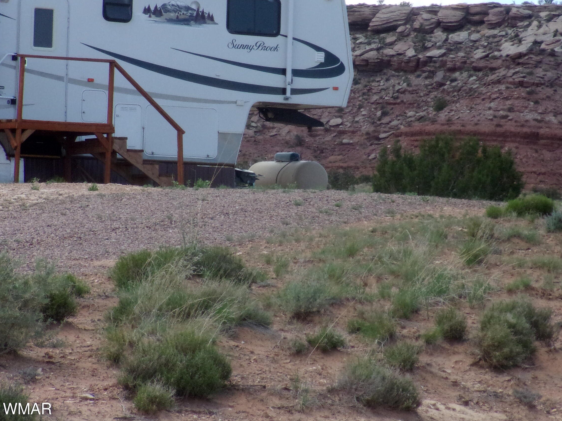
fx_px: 3052
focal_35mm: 188
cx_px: 318
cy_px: 156
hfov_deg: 10.5
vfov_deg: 7.9
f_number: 6.3
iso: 200
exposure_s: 1/480
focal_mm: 25.5
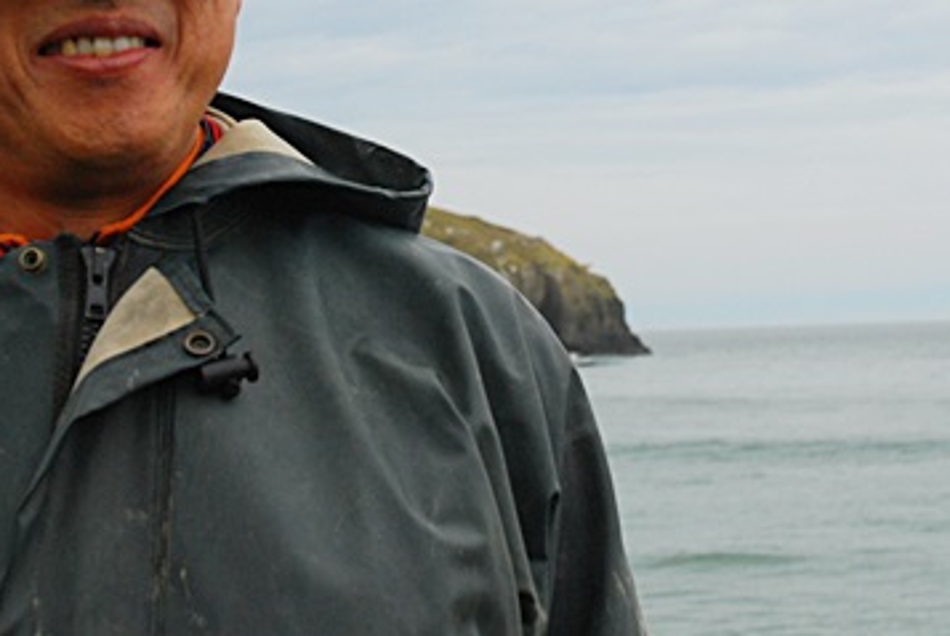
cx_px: 378
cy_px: 117
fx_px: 2751
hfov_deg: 19.6
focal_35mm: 104
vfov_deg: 13.1
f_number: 6.3
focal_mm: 31
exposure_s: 1/500
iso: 400
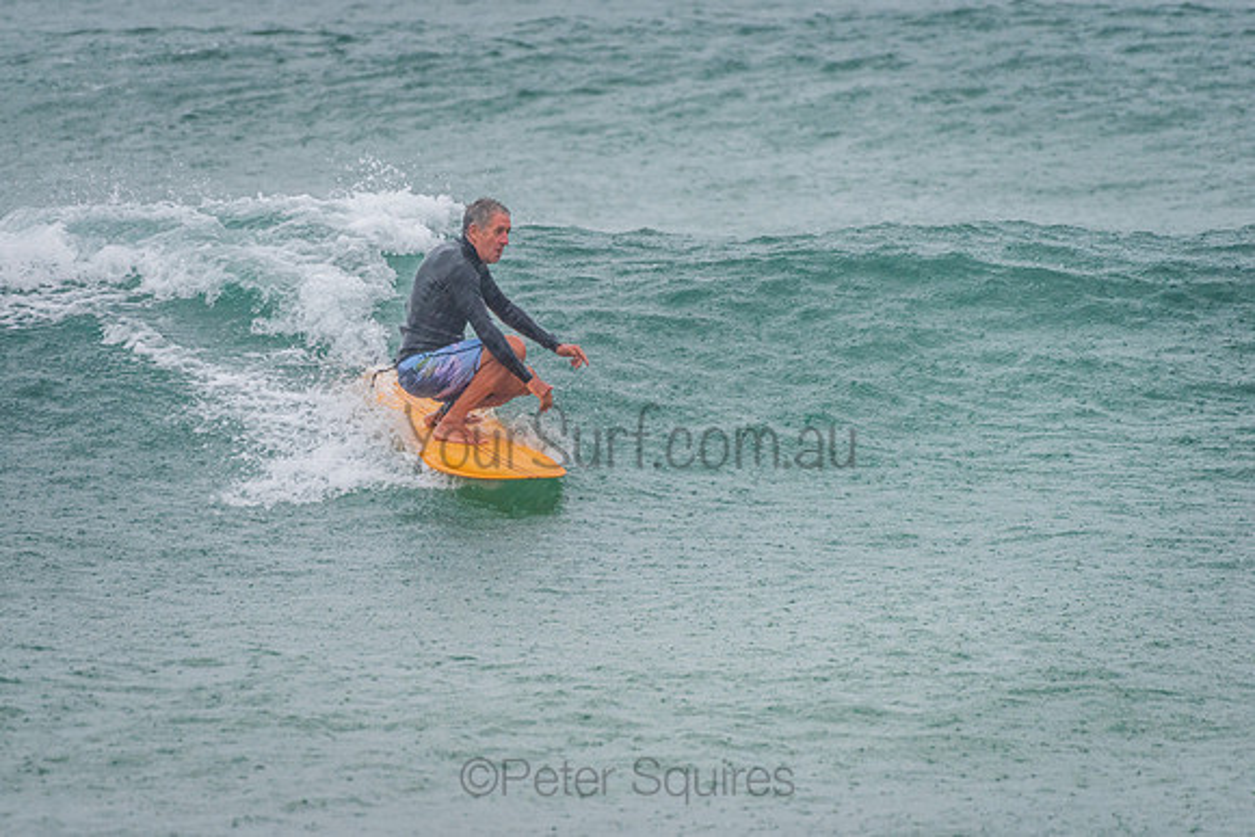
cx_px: 491
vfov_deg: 2.3
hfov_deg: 3.4
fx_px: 21237
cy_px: 370
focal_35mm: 609
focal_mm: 500
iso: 500
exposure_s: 1/320
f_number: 5.6
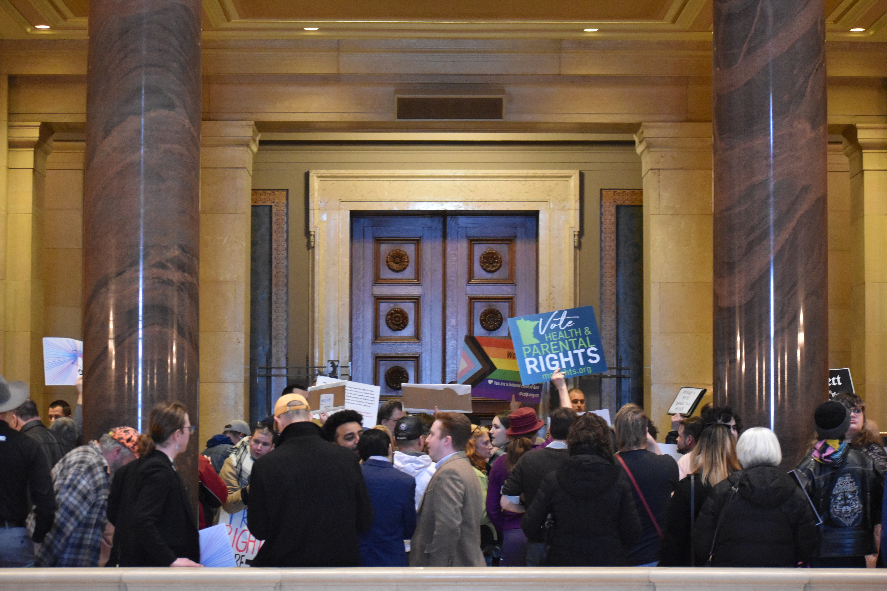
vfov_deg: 13.0
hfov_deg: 19.5
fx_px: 2587
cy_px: 296
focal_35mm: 105
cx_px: 444
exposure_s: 1/125
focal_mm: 70
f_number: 4.5
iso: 4000
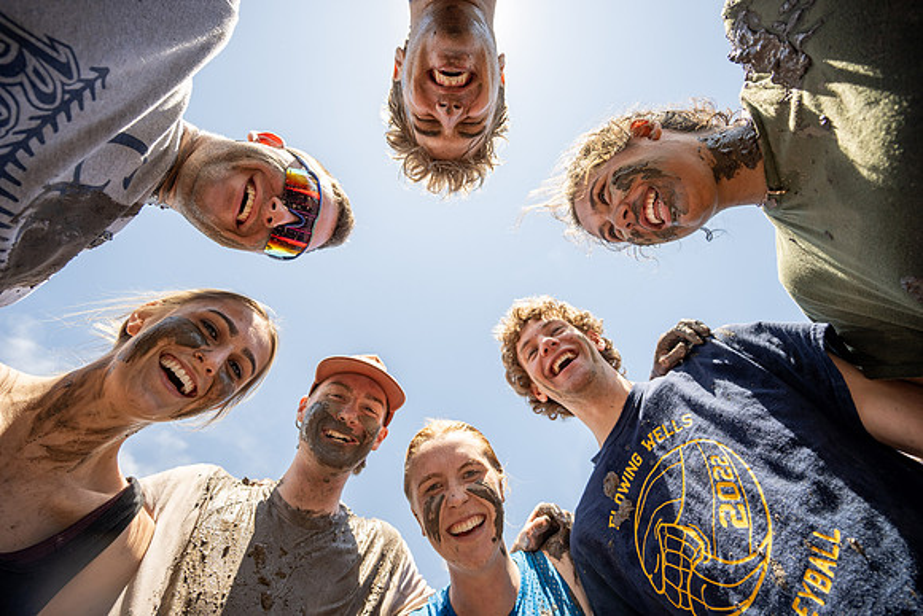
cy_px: 308
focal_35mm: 14
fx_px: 359
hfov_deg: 104.2
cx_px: 462
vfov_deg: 81.2
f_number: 4
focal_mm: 14
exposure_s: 1/500
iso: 100
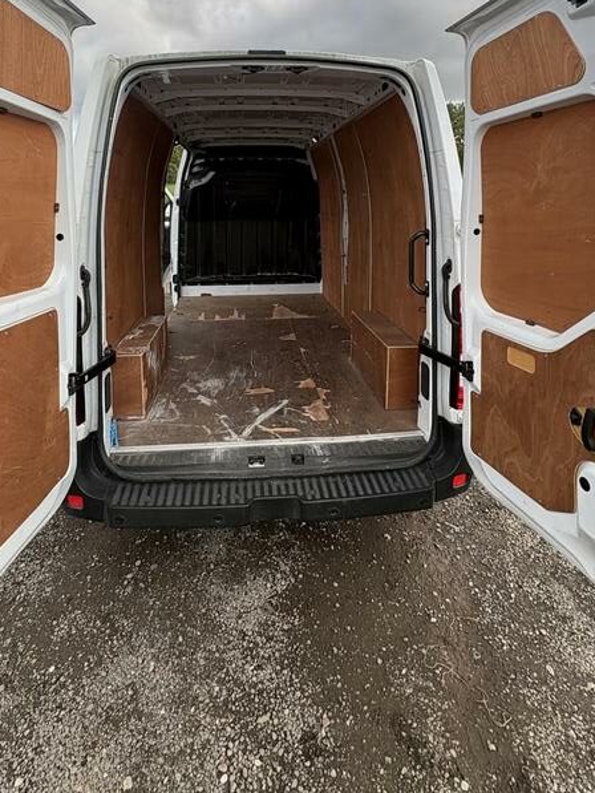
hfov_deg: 63.4
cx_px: 278
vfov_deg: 74.6
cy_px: 222
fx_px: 481
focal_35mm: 21
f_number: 2.2
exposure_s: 1/250
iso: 40
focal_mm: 2.22
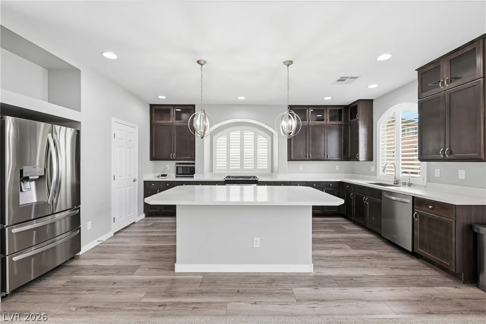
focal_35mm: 15
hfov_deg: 100.4
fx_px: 203
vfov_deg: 77.3
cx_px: 243
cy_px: 162
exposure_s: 1/500
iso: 1000
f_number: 9
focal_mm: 15
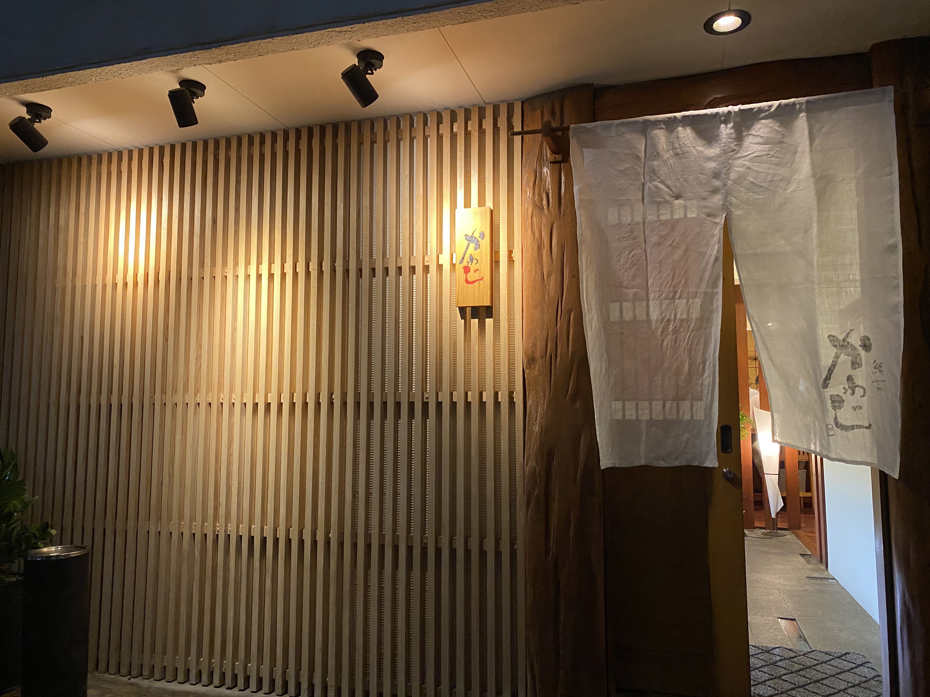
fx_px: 699
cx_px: 465
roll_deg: -0.8
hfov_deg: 67.3
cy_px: 348
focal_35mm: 26
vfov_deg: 53.1
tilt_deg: +4.7
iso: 500
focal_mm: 4.25
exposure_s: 1/60
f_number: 1.8
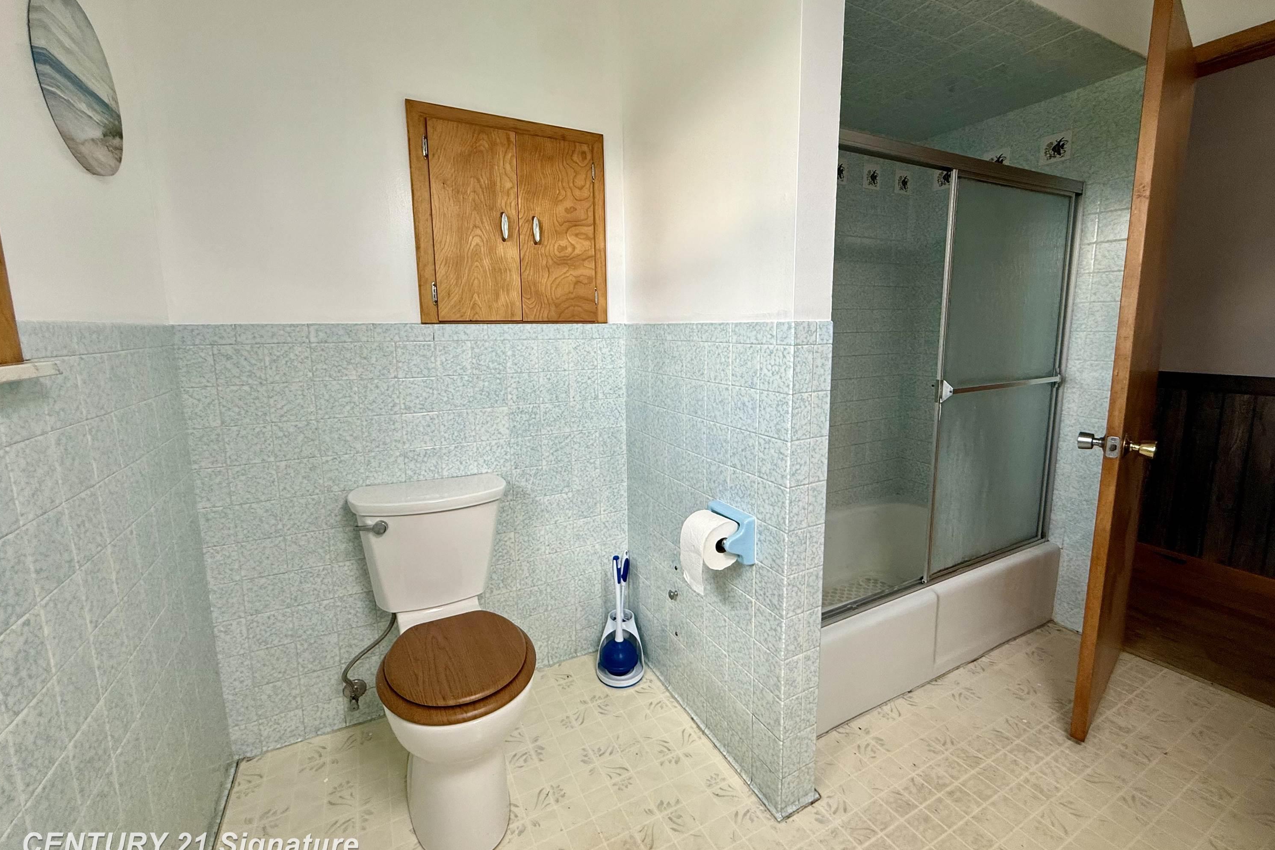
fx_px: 531
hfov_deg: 100.4
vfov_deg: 77.3
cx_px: 640
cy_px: 401
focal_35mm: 15
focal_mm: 2.22
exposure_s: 1/120
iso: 125
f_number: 2.2
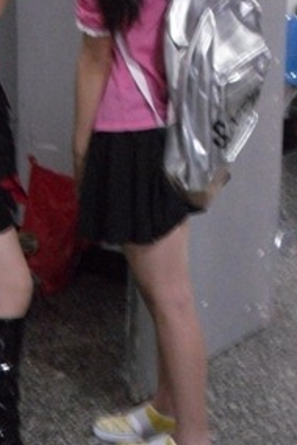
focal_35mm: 105
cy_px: 133
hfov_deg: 12.9
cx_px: 34
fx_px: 1299
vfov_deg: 19.4
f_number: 3.5
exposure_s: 1/8
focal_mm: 6.3
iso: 800
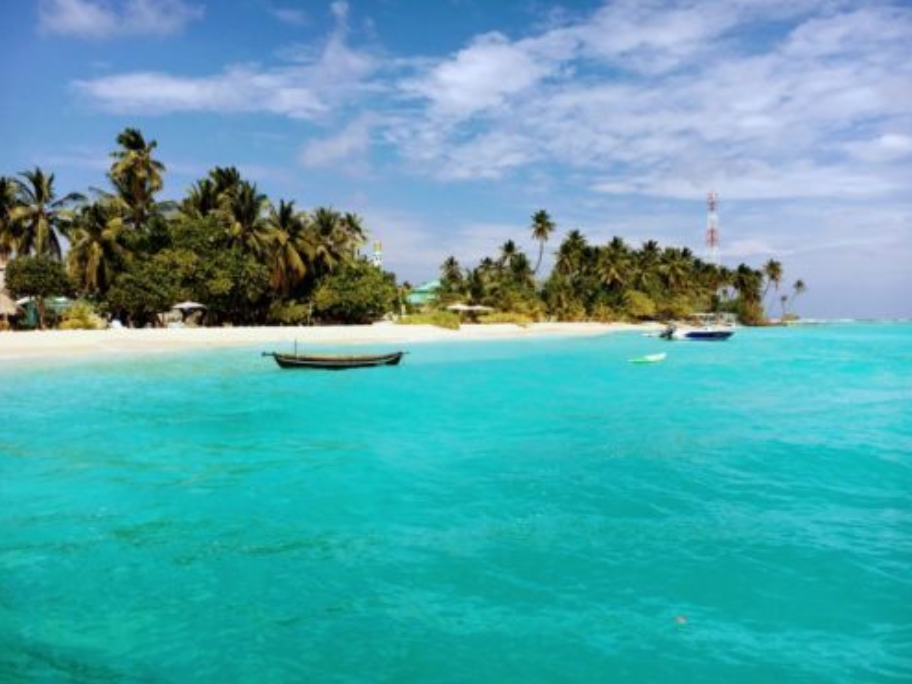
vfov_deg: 46.8
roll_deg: -1.5
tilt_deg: -3.2
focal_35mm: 30
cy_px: 339
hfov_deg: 60.0
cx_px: 457
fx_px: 790
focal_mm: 4.15
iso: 25
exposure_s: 1/2331
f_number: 2.2
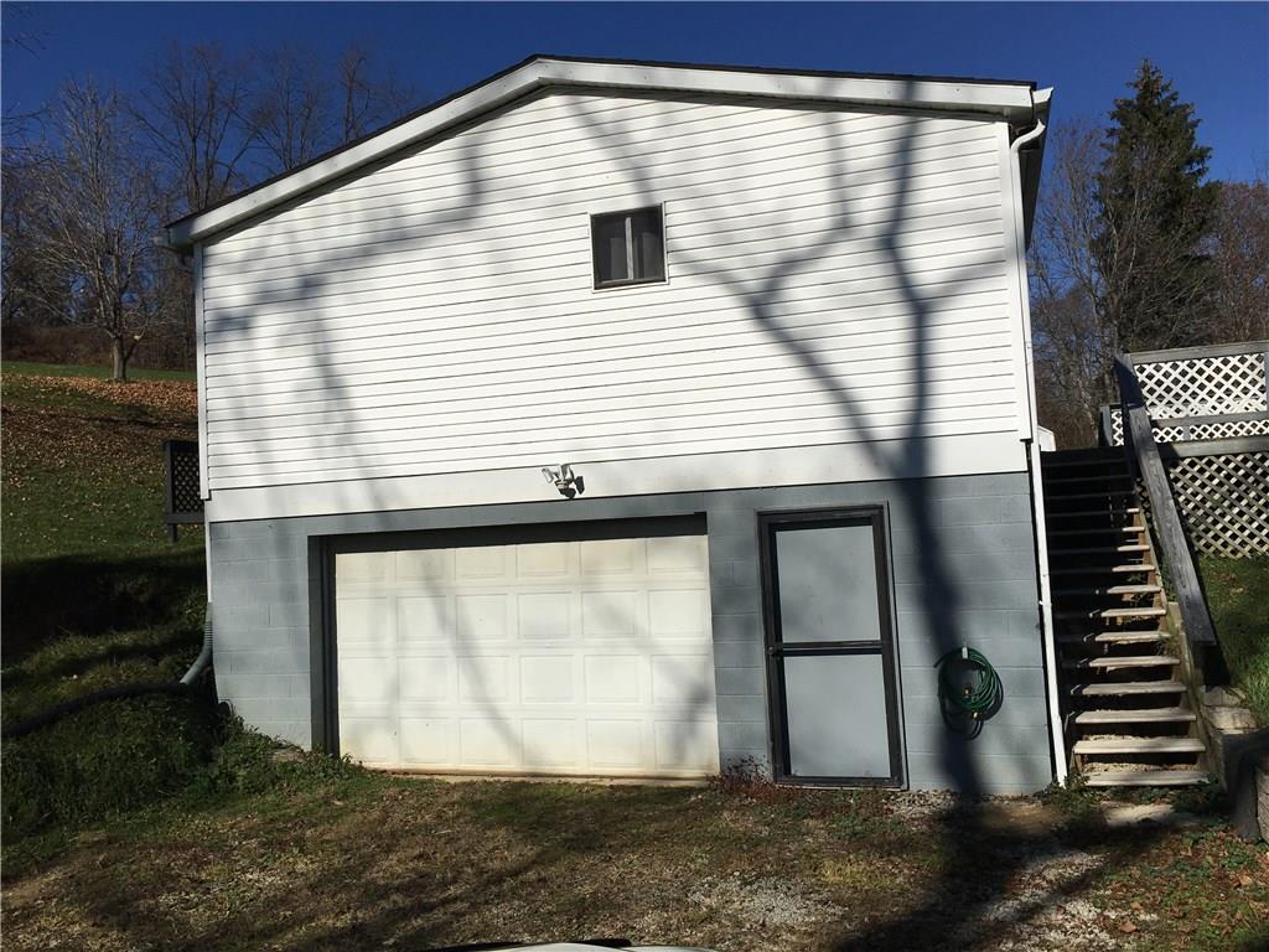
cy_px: 476
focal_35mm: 29
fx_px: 1063
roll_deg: +3.2
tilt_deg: +5.5
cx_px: 634
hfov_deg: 61.7
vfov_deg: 48.2
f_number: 2.2
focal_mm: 4.15
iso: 25
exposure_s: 1/5128
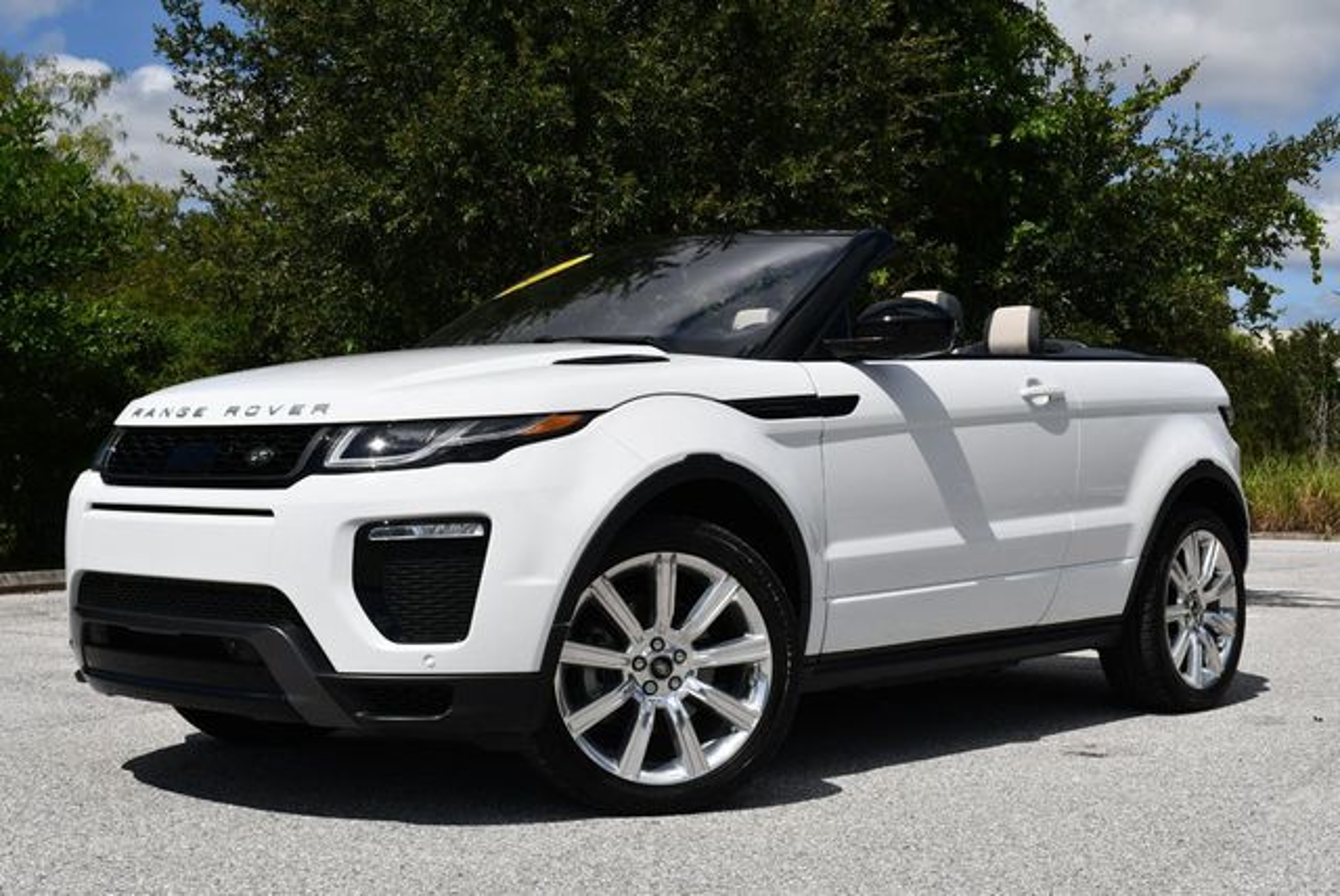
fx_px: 1937
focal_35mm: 52
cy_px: 448
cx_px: 670
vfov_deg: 26.0
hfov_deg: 38.2
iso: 100
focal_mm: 26
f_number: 10
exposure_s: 1/400
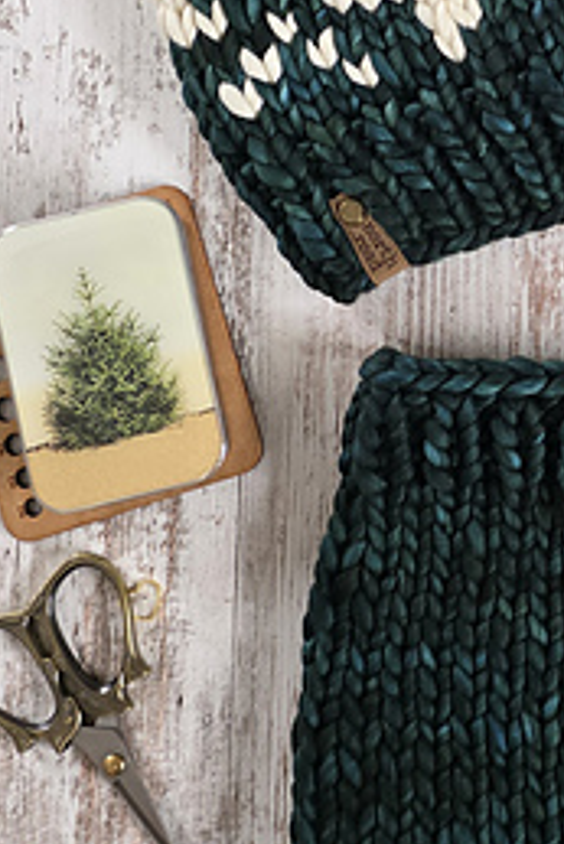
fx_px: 1385
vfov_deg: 33.1
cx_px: 693
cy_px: 189
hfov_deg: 21.3
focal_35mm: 59
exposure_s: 1/120
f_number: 1.7
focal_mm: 6.3
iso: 1000
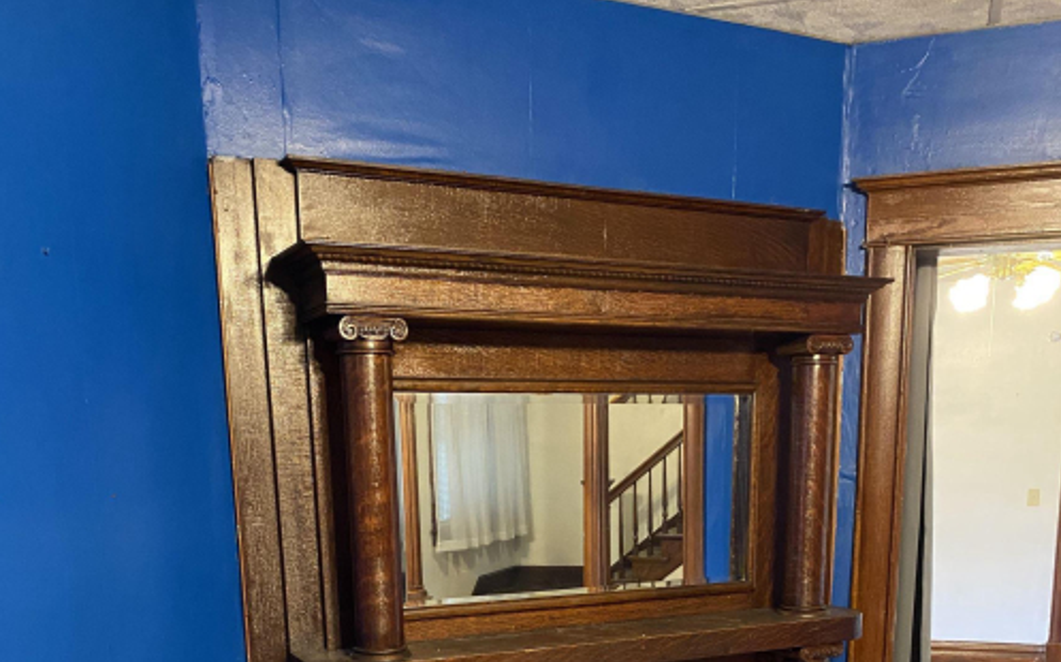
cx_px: 529
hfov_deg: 52.8
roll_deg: +0.0
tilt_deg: -12.0
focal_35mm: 37
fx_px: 1069
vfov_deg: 31.3
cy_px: 691
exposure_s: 1/30
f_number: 1.8
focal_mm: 4.25
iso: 500
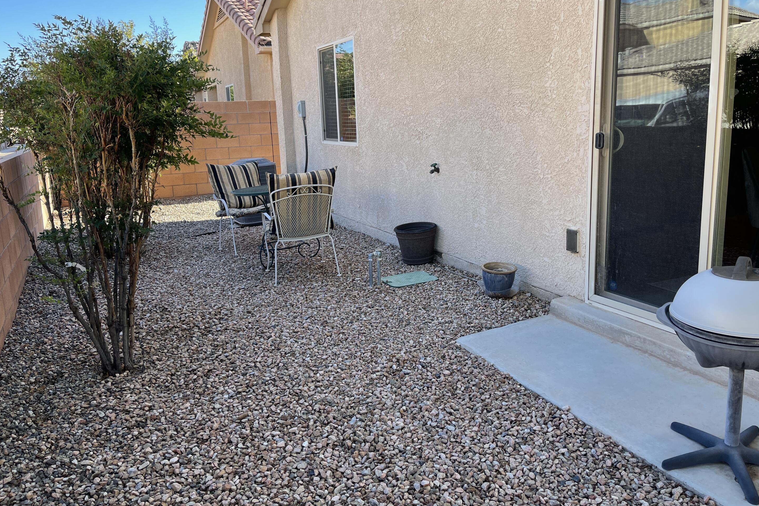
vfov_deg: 46.4
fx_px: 590
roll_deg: +2.1
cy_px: 229
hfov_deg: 65.5
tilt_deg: -11.6
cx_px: 378
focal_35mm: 28
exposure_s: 1/356
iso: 32
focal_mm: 5.1
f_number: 1.6
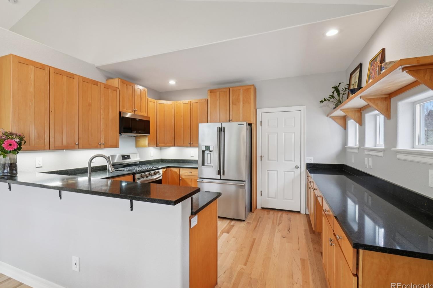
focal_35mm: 16
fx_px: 192
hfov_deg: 96.7
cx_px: 206
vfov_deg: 73.7
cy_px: 138
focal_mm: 10
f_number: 8
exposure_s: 1/15
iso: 400
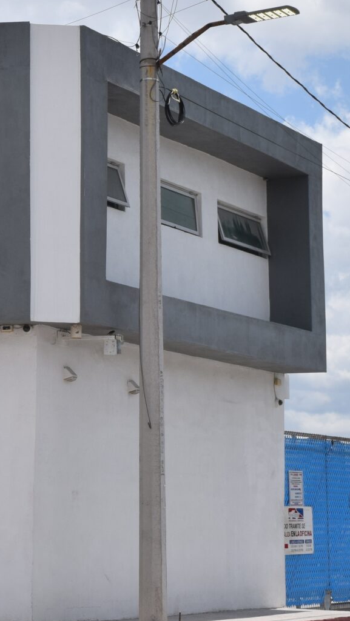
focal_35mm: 102
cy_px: 301
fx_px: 1682
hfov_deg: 11.3
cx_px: -200
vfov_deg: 20.9
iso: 200
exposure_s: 1/500
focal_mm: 26
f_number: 11
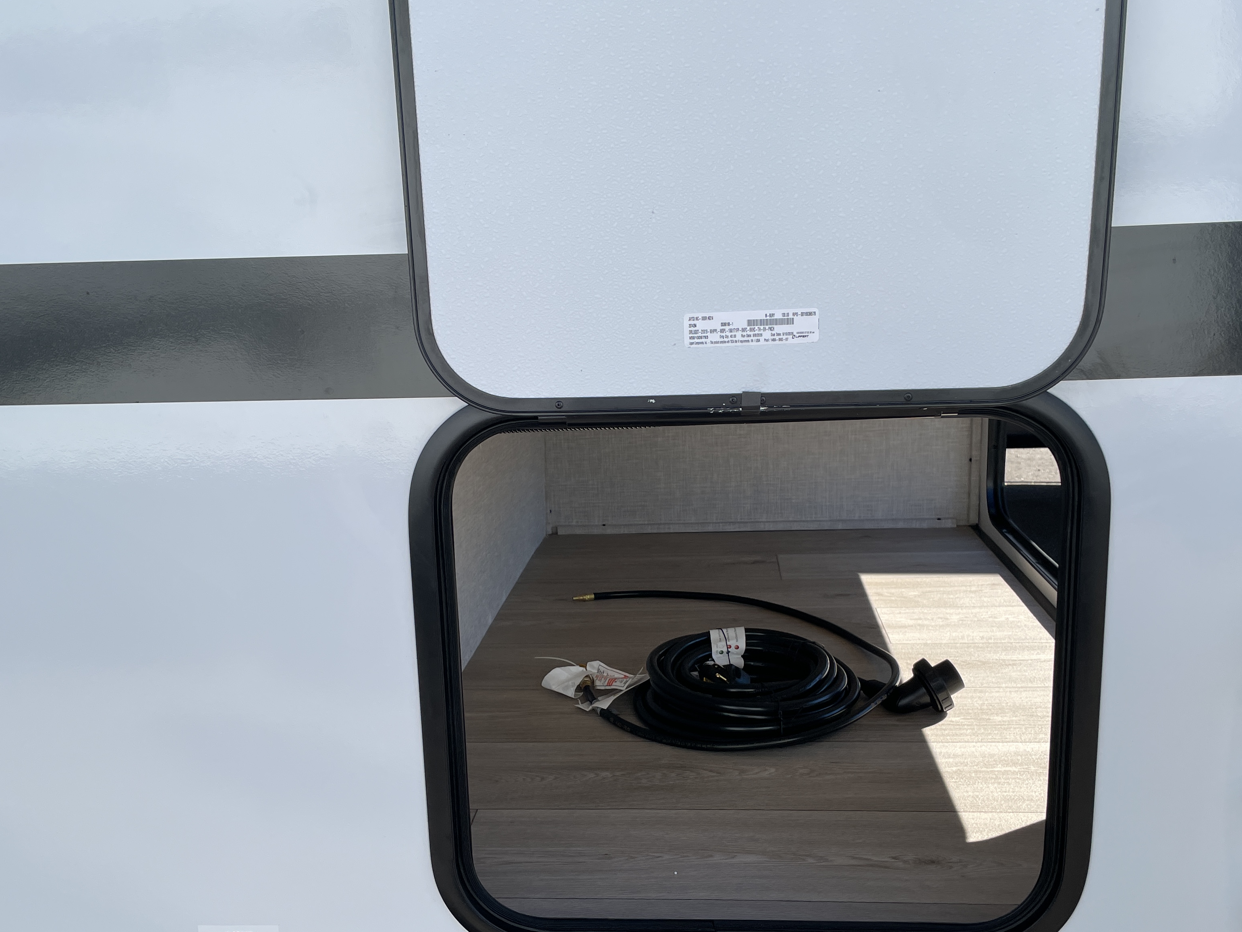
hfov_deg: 54.0
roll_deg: +2.0
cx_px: 630
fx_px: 1220
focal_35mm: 34
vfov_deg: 41.6
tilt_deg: -14.3
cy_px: 570
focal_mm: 4.2
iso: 32
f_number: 1.6
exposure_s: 1/1742
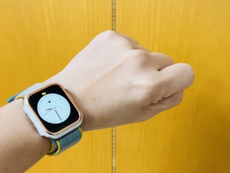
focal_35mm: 48
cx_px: 115
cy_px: 86
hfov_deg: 39.7
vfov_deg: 30.3
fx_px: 319
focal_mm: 6.86
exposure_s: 1/40
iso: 320
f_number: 1.78
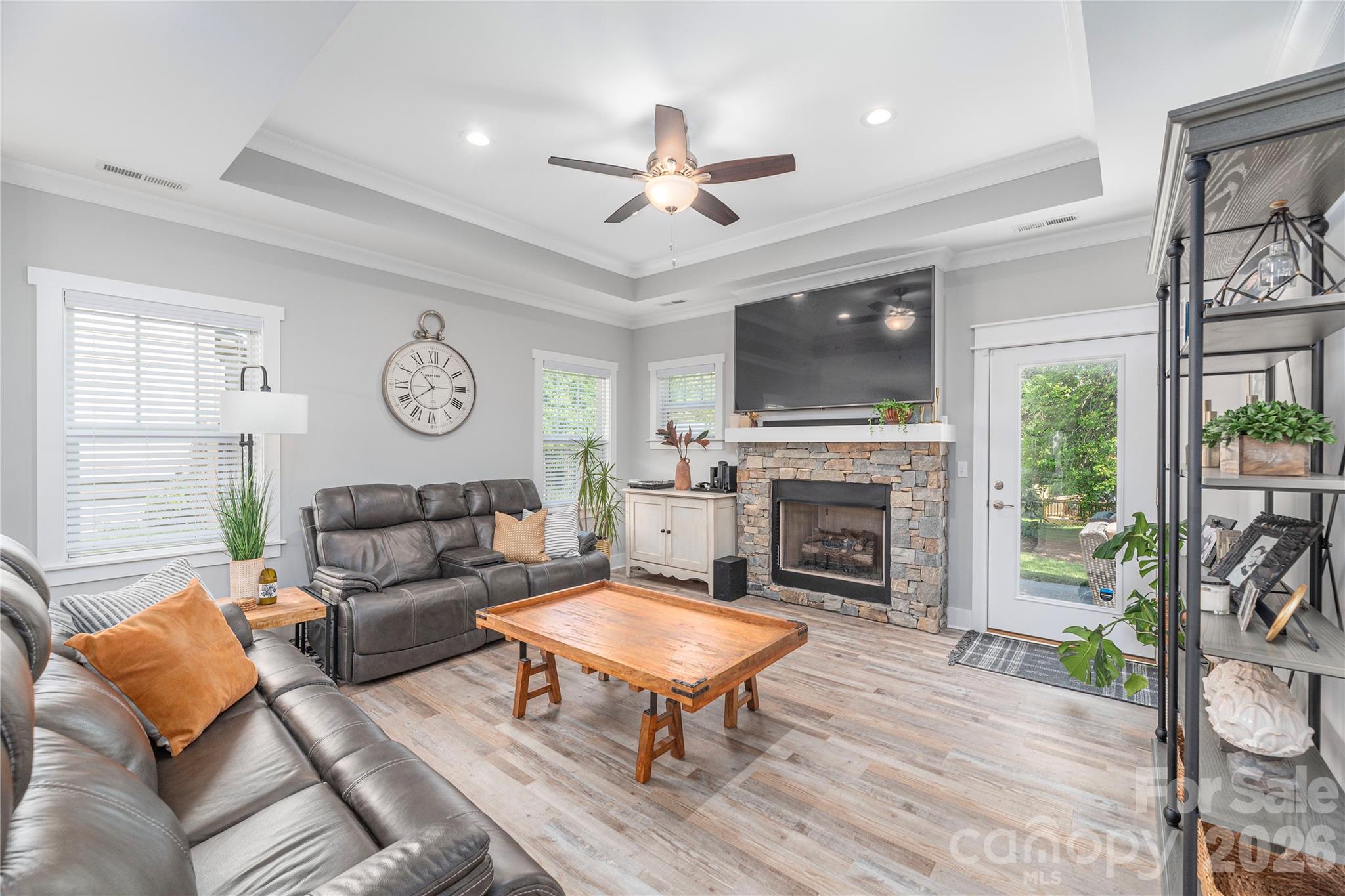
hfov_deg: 104.3
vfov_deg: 81.2
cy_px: 448
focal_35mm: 14
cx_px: 672
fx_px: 523
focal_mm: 14
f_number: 8
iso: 320
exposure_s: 1/160
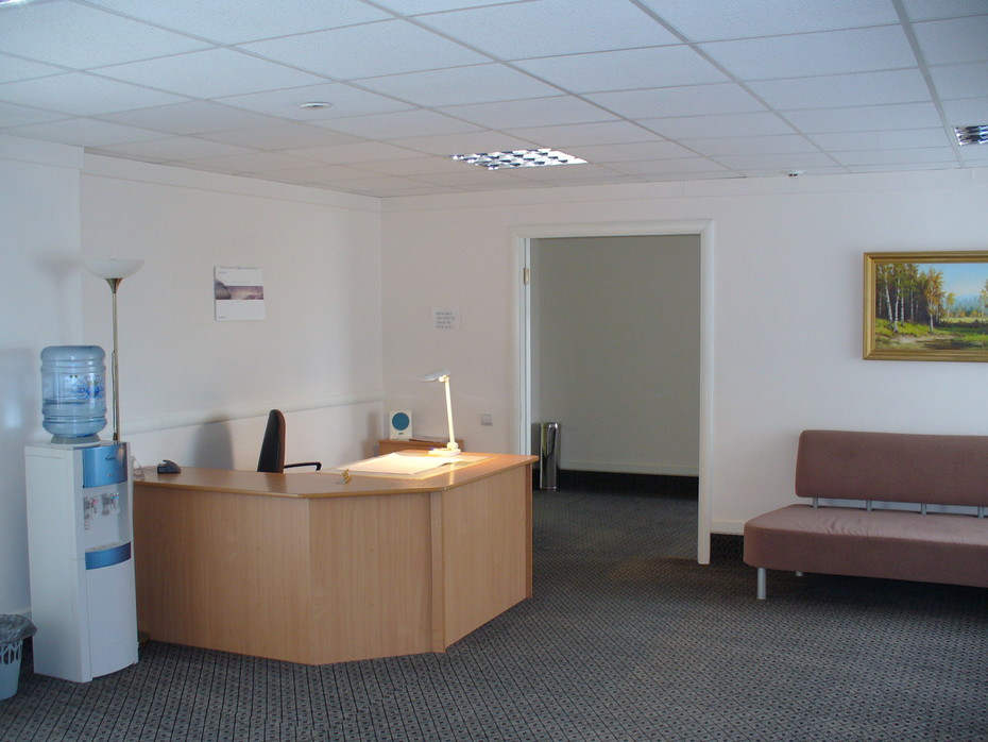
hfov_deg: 50.1
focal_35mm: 37
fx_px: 1056
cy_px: 371
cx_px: 494
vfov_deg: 38.7
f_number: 2.8
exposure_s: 1/10
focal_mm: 6.1
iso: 100
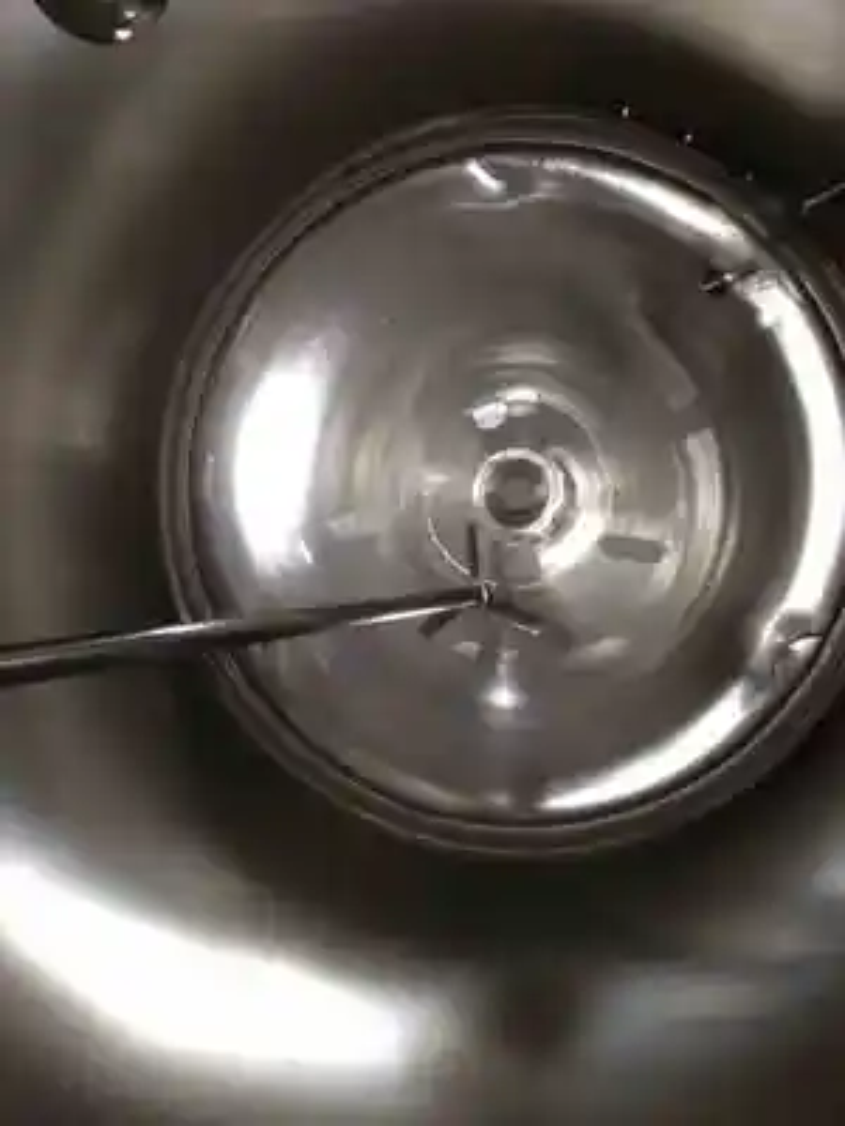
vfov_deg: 52.6
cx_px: 422
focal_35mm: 35
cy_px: 563
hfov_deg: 40.7
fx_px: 1139
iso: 100
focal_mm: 4.28
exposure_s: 1/16
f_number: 2.4
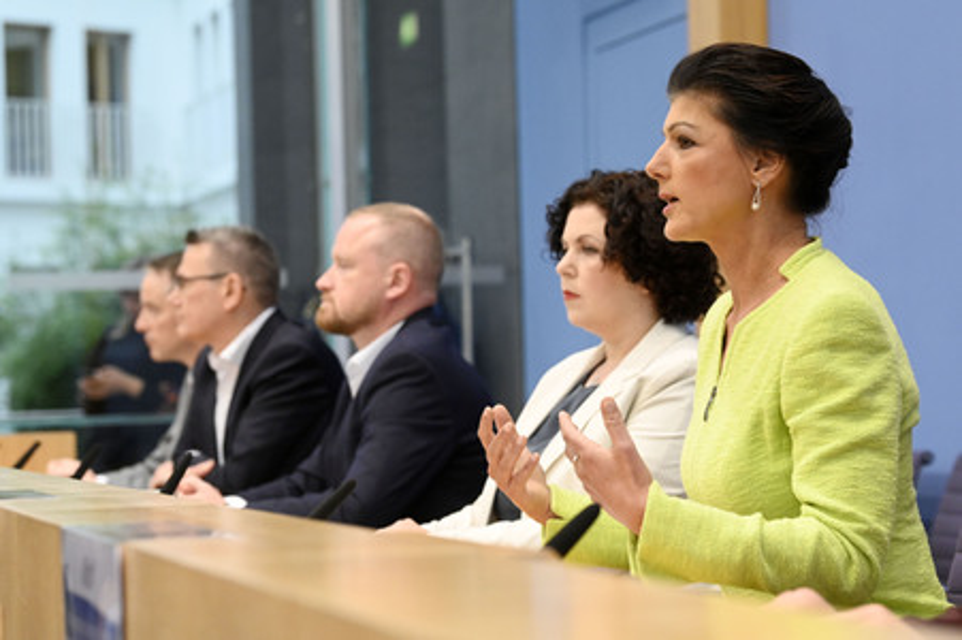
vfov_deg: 14.8
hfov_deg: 22.2
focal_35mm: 92
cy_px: 320
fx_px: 2457
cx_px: 481
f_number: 5.6
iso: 5000
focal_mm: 92
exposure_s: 1/640
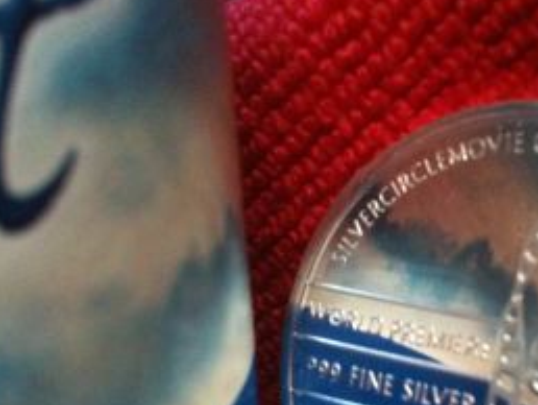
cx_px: 446
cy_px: 271
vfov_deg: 23.9
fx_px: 949
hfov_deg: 30.7
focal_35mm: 61
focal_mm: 3.85
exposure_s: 1/17
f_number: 2.8
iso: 400
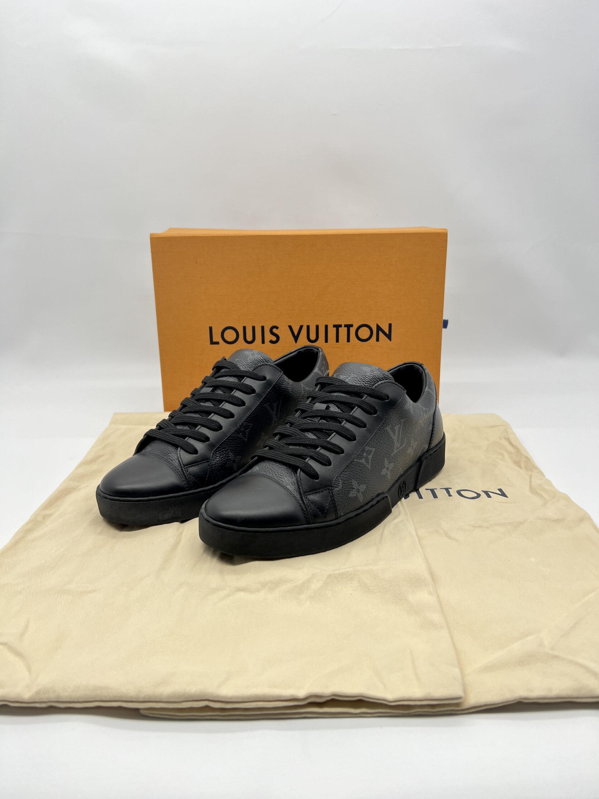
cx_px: 300
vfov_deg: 67.3
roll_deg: +1.0
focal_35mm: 26
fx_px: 600
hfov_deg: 53.1
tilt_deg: -15.0
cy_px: 400
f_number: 1.5
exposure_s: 1/102
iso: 32
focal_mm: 5.7
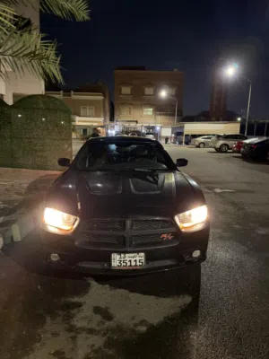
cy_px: 180
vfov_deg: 71.6
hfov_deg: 56.8
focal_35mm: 24
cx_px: 134
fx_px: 249
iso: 1000
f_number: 1.78
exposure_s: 1/25
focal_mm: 6.76
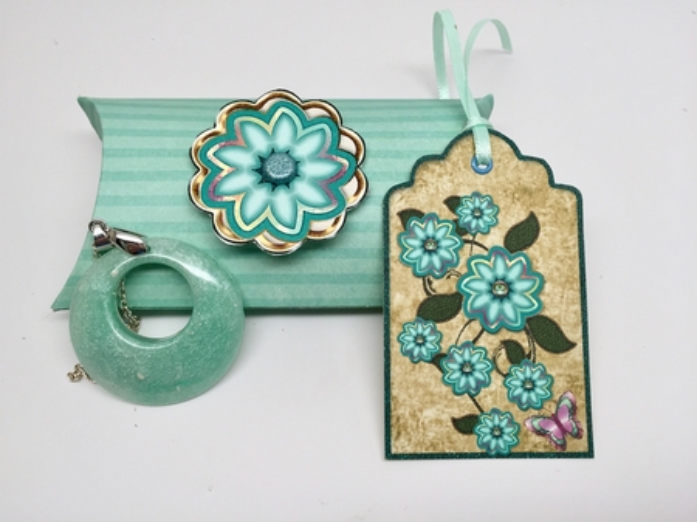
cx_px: 348
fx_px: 584
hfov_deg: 61.7
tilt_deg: -58.8
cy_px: 261
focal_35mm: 29
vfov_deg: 48.2
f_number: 2.2
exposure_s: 1/120
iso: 50
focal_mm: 4.15
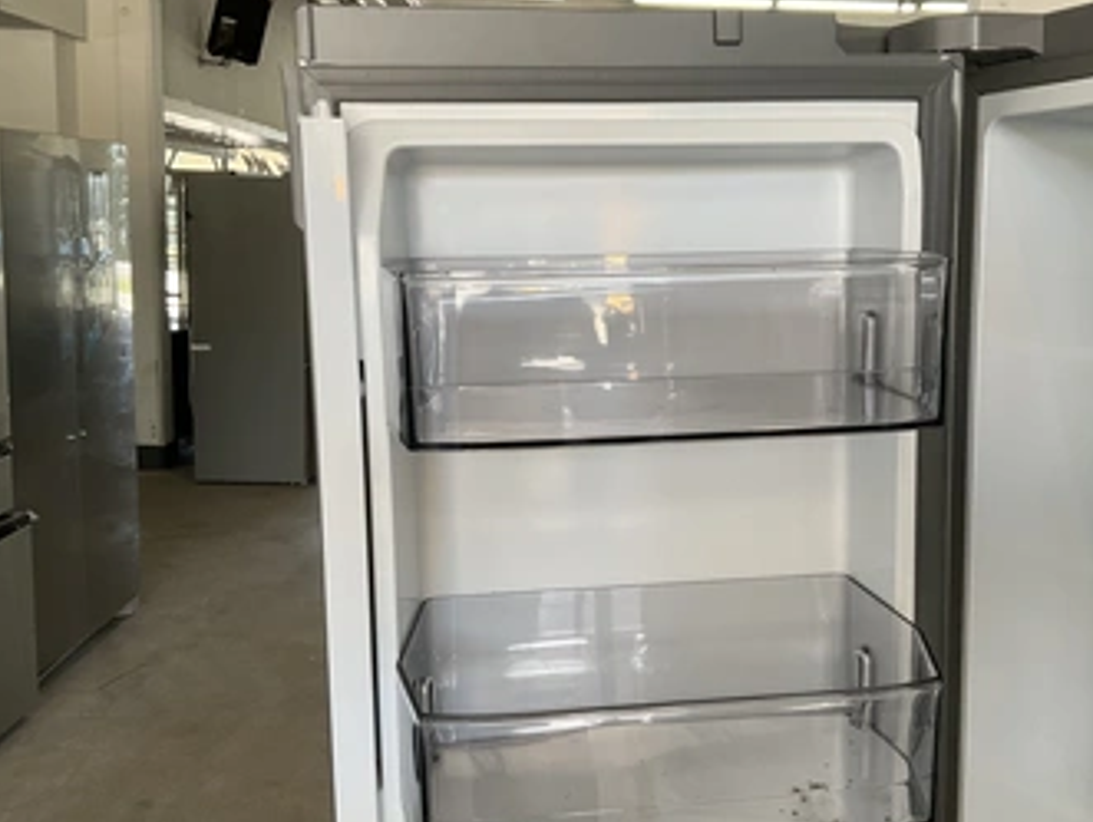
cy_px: 380
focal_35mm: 35
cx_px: 621
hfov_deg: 52.4
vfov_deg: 40.7
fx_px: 1106
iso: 50
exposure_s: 1/120
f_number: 1.8
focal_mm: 3
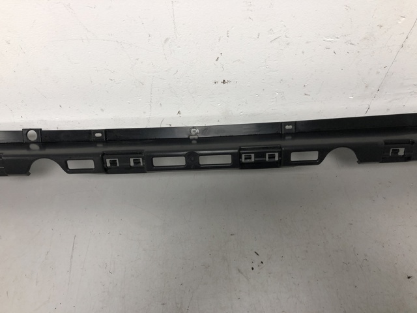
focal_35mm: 28
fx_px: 337
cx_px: 208
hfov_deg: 63.4
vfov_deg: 49.7
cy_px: 156
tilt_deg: -52.5
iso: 40
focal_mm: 4
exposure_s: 1/33
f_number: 1.8
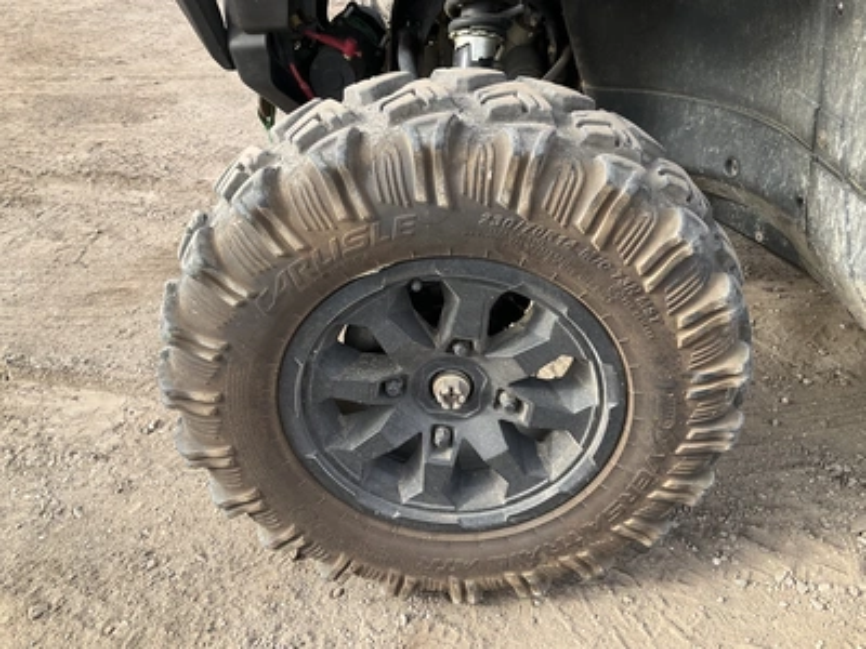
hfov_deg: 61.7
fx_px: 726
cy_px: 324
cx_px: 433
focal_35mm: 29
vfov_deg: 48.2
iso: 25
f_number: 1.8
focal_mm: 3
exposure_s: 1/333
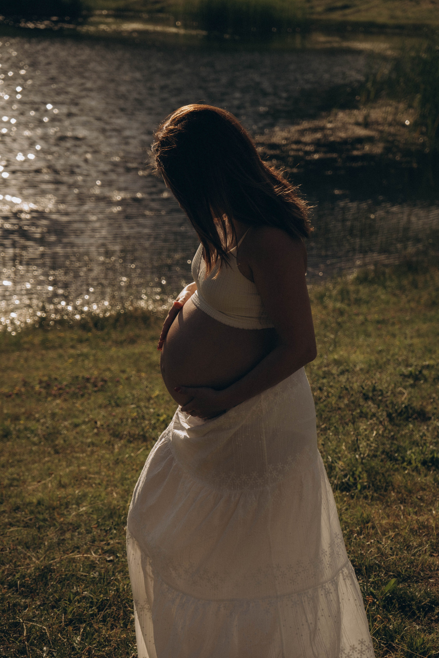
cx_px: 220
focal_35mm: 71
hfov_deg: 19.2
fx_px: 1299
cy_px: 326
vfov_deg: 28.5
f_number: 5.6
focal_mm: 70
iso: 320
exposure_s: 1/800
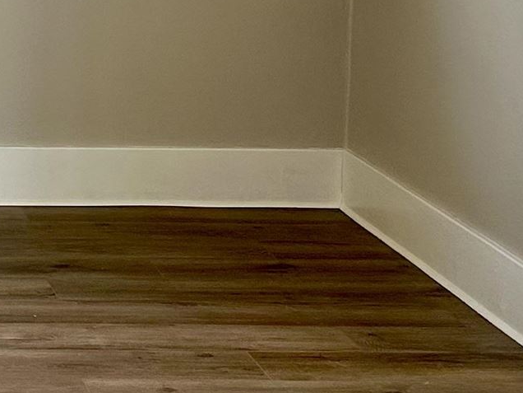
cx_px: -193
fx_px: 1753
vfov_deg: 12.6
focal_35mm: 116
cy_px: -37
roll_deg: -0.7
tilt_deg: -5.2
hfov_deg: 15.9
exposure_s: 1/120
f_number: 1.78
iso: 200
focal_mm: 6.86
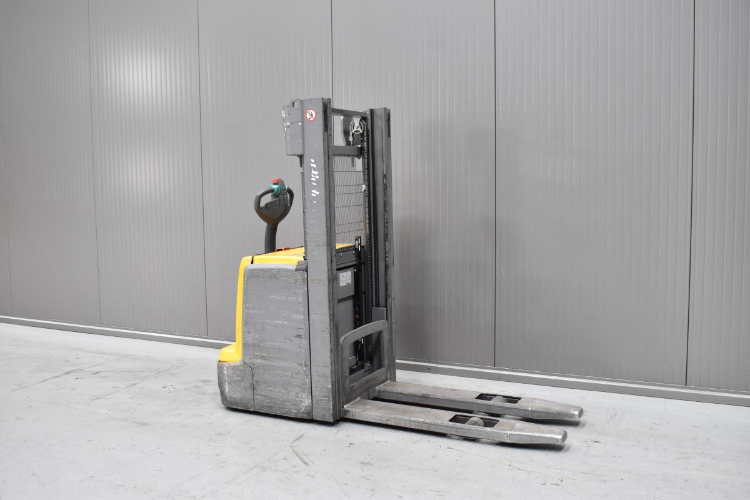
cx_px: 375
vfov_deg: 38.4
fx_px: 719
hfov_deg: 55.1
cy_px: 250
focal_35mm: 34
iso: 1600
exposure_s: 1/30
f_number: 5
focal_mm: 23
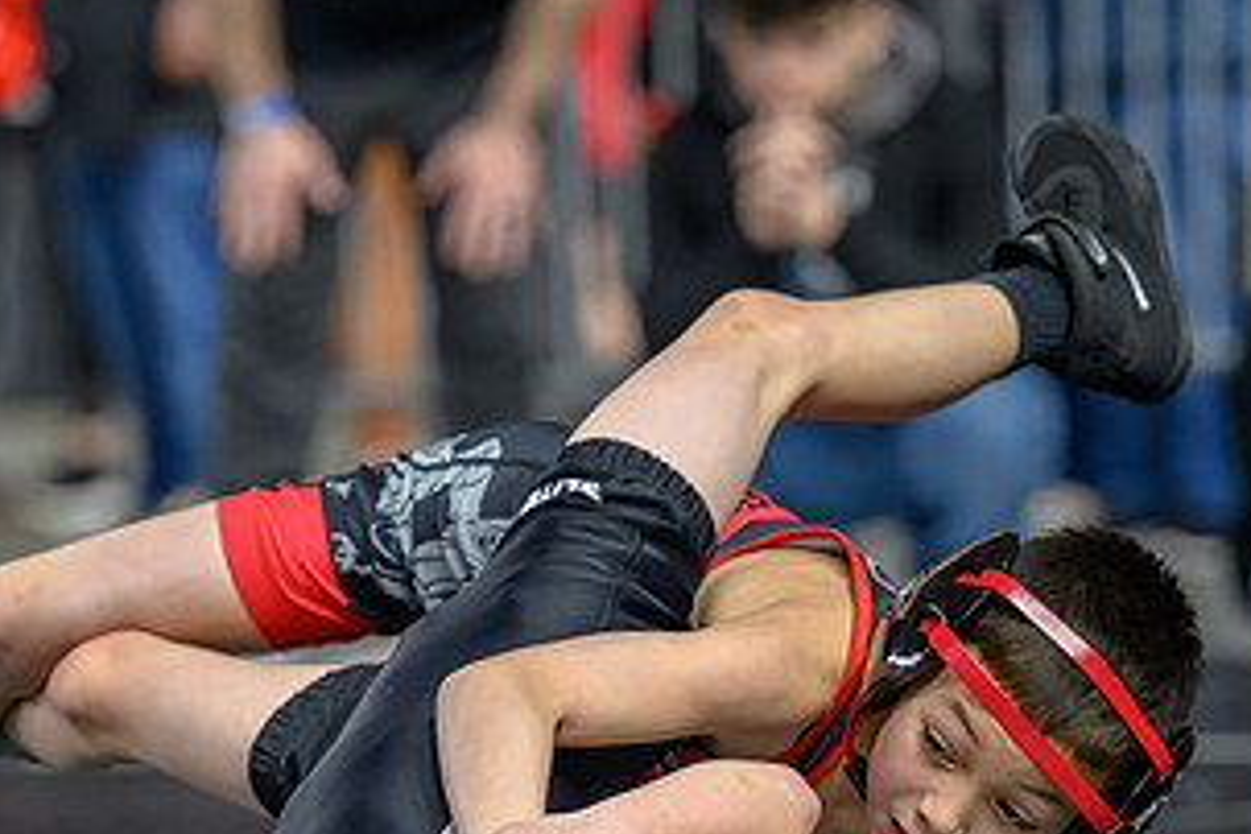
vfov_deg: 3.9
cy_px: 899
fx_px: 12335
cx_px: 483
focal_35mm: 355
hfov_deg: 5.8
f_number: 2.8
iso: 2200
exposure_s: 1/500
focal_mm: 125
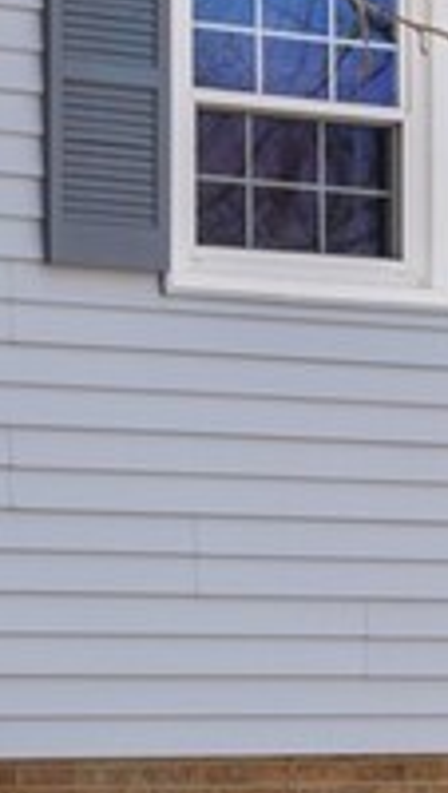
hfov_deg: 8.6
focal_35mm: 125
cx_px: -714
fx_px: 2631
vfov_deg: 16.9
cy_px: 736
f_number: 8
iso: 100
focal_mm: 22
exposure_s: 1/30
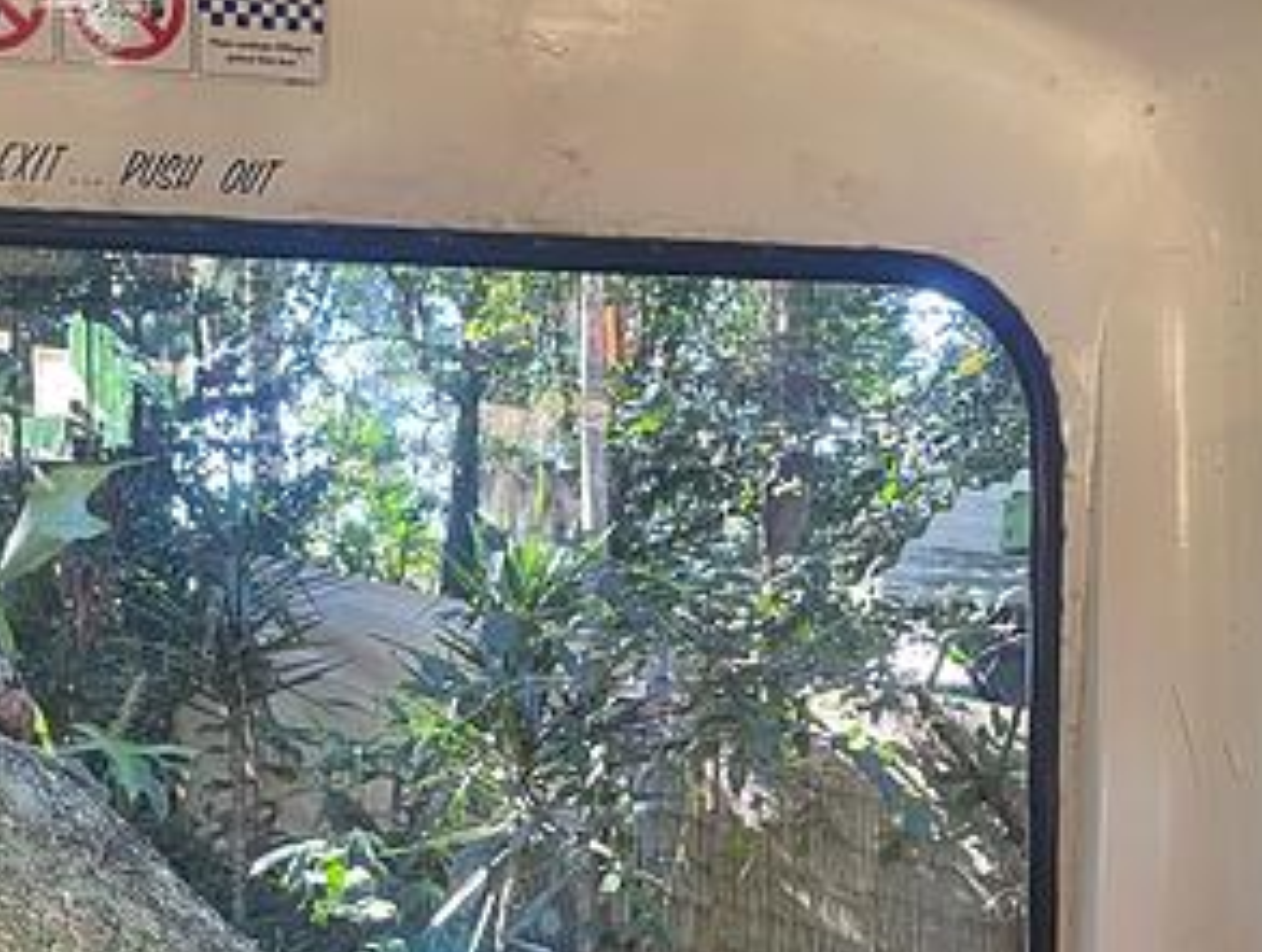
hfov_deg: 34.7
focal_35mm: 55
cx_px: 491
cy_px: 829
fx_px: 2009
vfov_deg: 25.9
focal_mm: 4.2
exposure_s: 1/50
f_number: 1.6
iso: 160
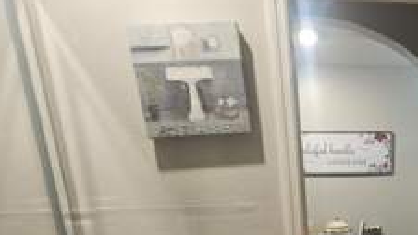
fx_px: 332
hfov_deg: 55.6
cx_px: 377
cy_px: 262
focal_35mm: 30
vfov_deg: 33.6
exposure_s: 1/60
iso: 400
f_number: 2.2
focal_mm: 2.2
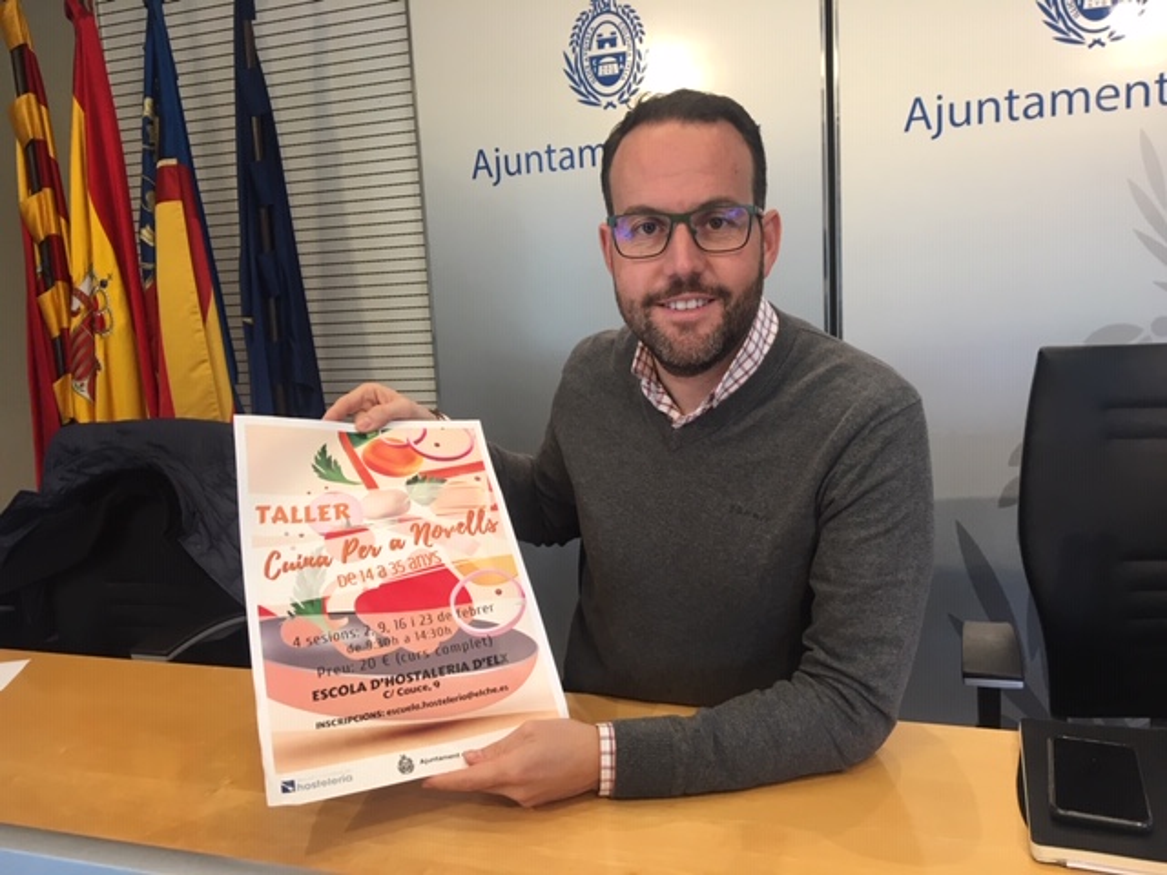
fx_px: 978
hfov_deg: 61.7
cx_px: 584
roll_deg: +1.4
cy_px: 438
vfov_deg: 48.2
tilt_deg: -6.2
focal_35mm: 29
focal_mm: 4.15
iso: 40
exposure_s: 1/33
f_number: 2.2
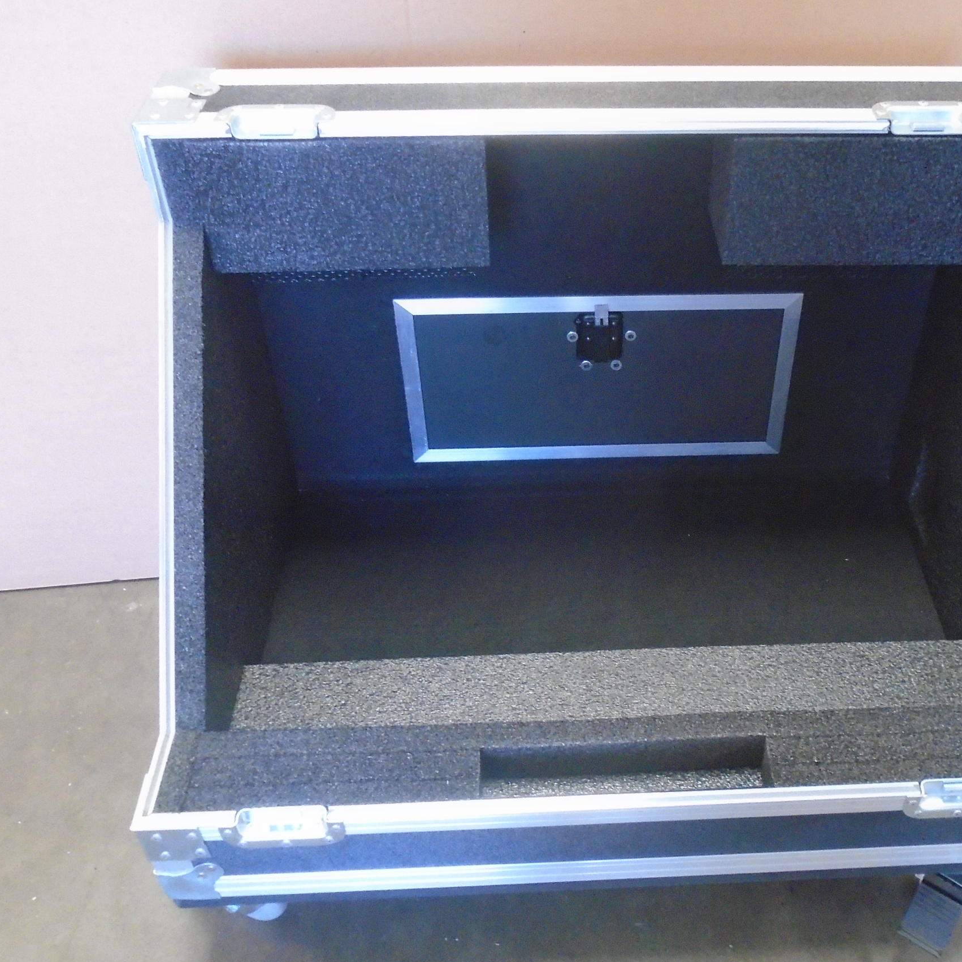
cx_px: 620
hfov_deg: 46.7
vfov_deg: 47.2
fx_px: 1100
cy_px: 468
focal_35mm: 35
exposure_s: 1/40
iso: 640
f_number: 3.2
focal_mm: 4.6
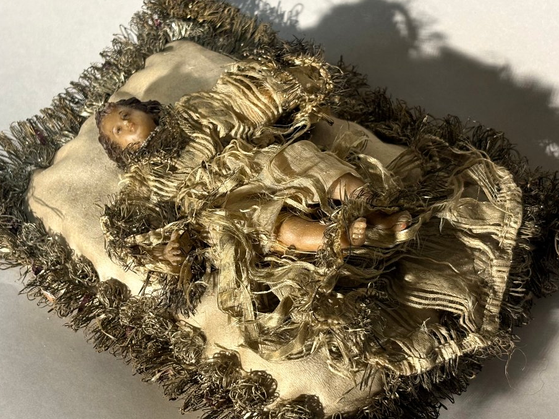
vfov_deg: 21.3
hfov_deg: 28.2
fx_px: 1114
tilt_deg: -45.4
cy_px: 215
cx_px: 266
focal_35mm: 69
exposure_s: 1/50
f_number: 1.6
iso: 125
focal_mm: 5.96
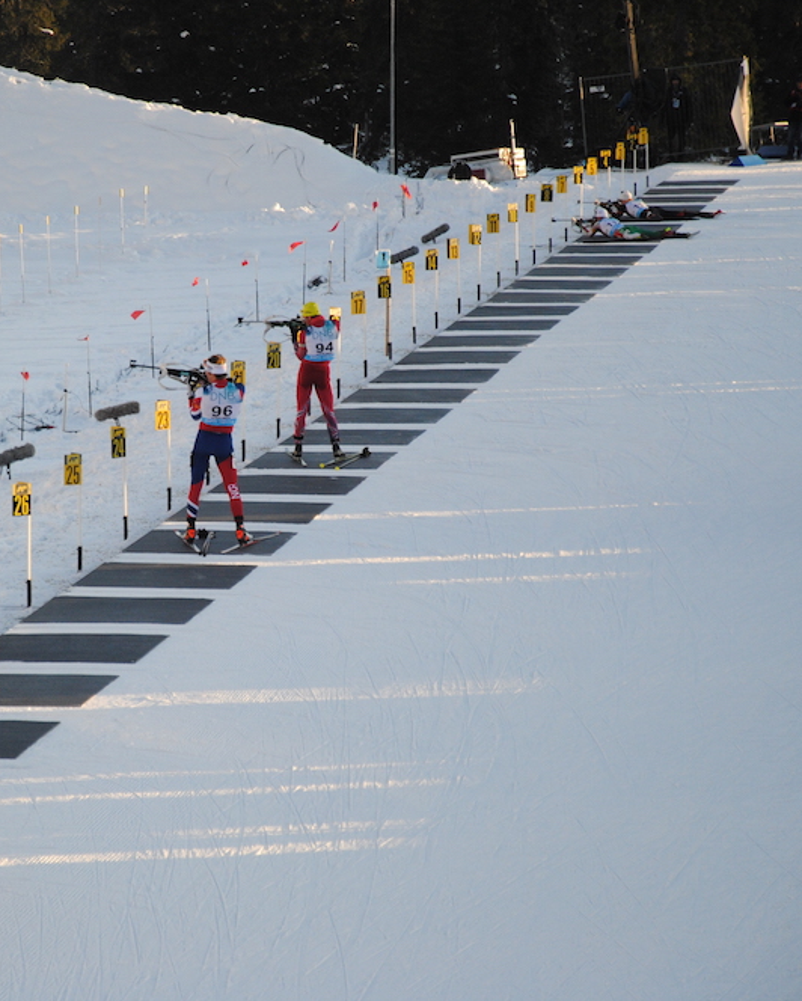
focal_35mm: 223
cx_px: 210
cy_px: 501
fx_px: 6602
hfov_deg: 6.9
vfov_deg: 8.7
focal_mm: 105
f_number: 5.6
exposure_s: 1/500
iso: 360
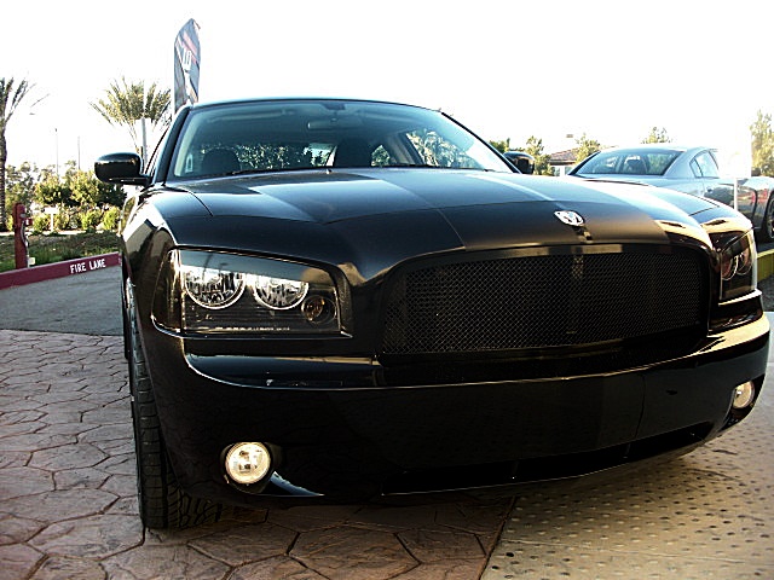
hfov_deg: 51.4
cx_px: 387
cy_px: 290
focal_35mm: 36
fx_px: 805
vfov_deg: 39.7
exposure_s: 1/100
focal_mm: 6.3
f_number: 2.8
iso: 100
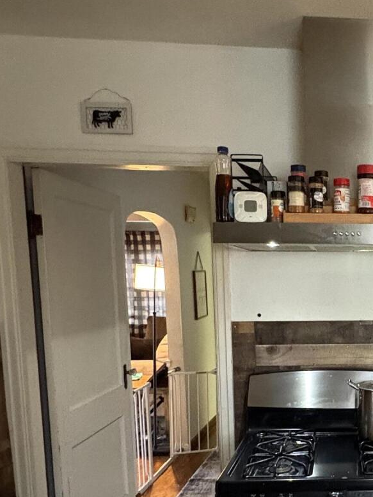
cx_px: 393
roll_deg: -1.4
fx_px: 518
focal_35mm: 36
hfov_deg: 35.0
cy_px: 334
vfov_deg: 50.4
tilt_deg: -5.4
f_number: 2.2
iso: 1000
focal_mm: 2.22
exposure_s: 1/40
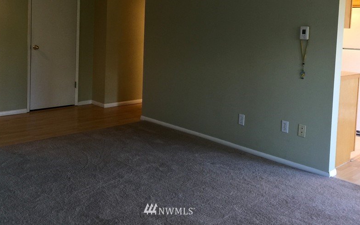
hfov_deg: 49.2
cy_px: 51
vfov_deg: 31.3
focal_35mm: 40
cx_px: 169
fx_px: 392
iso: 32
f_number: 2.2
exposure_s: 1/15
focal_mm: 4.15
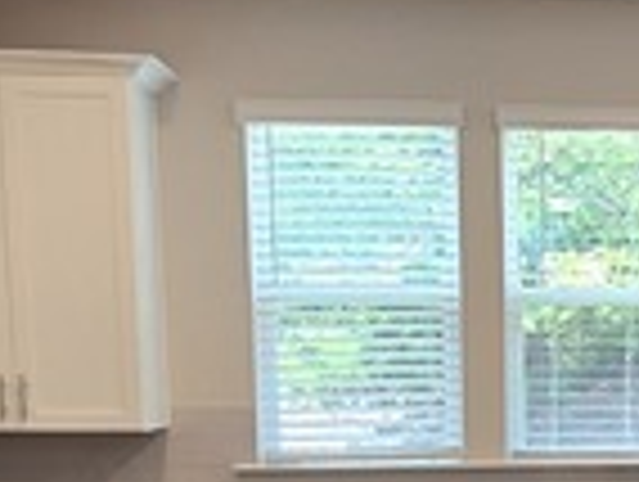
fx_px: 1350
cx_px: 684
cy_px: 568
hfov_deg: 25.0
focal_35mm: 73
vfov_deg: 19.2
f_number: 2.2
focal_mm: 2.2
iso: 80
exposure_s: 1/60
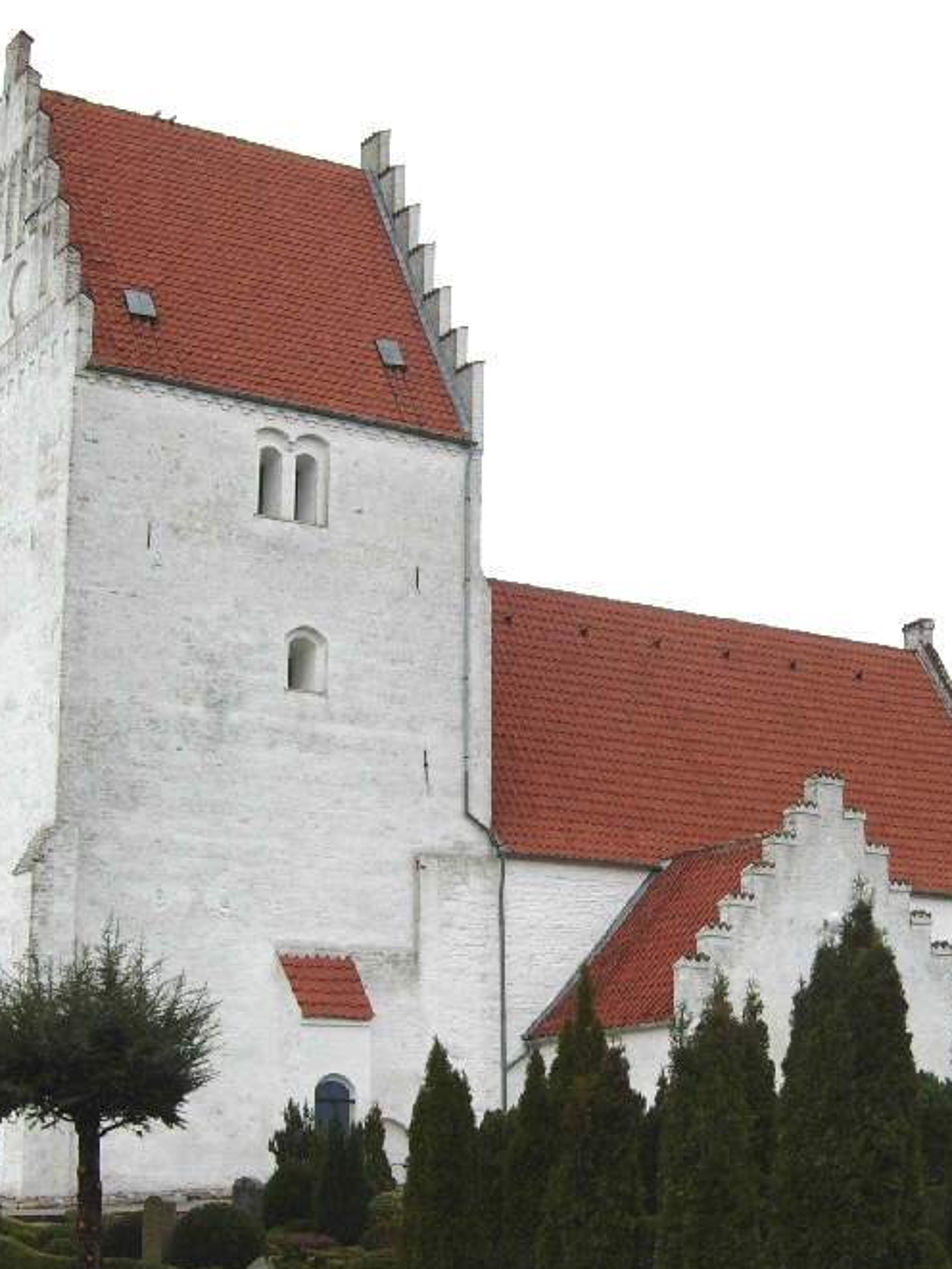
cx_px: 518
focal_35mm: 49
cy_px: 646
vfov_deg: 38.9
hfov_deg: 29.7
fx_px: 1796
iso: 50
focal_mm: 7.5
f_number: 4.8
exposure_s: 1/197
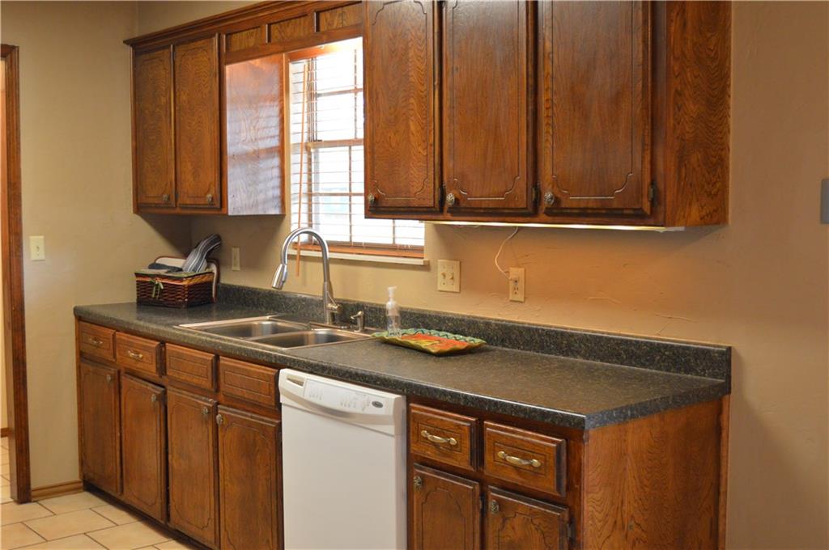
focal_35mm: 42
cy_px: 275
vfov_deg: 31.8
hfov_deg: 46.5
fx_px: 966
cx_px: 414
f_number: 4
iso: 1400
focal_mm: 28
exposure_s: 1/60
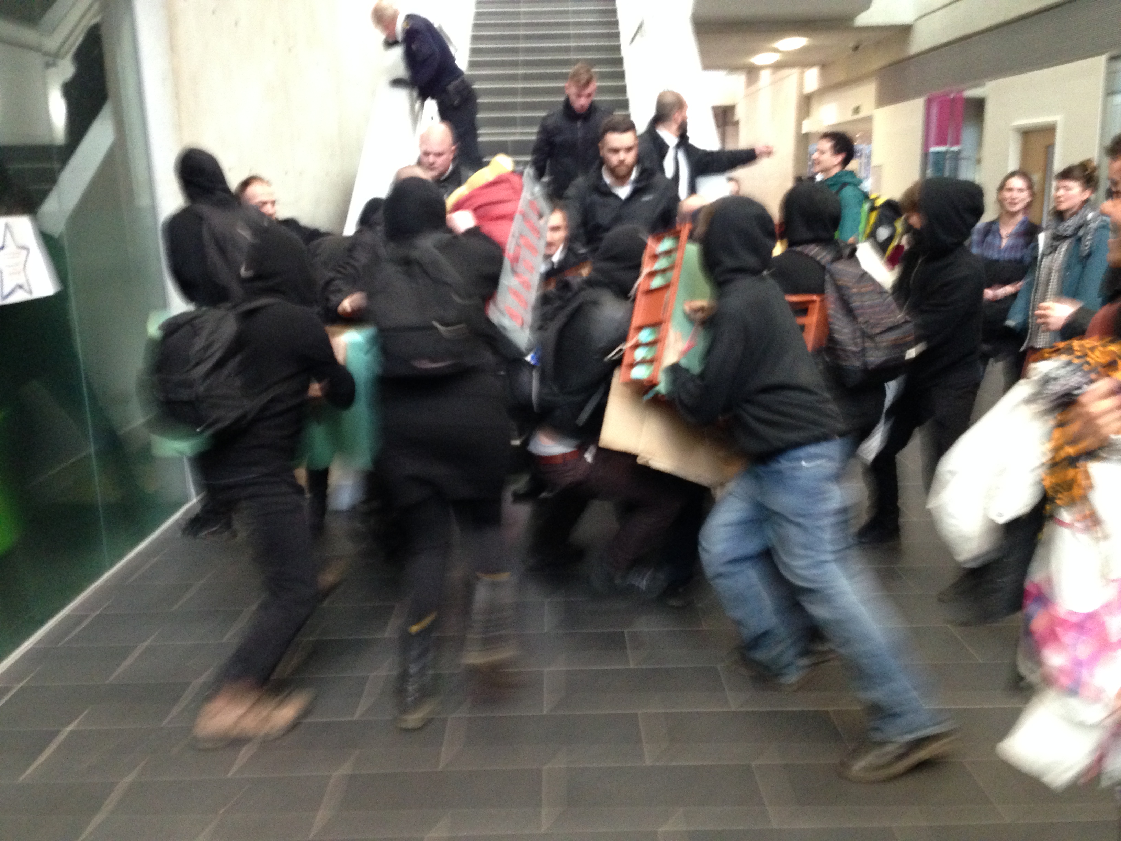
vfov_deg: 42.9
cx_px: 560
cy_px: 420
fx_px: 1069
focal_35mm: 33
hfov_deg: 55.4
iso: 320
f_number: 2.4
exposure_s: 1/20
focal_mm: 4.12
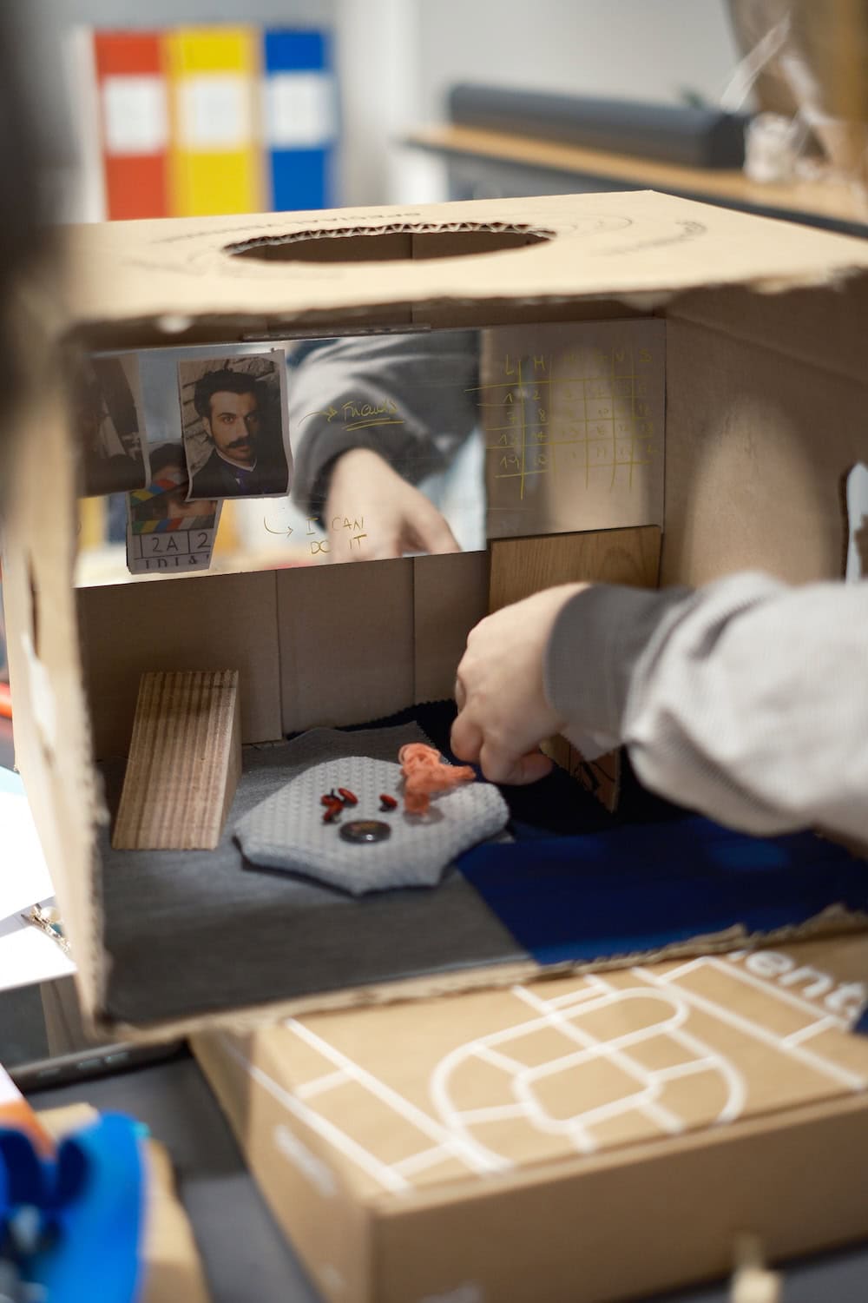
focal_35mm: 53
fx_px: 1917
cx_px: 434
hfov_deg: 25.5
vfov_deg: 37.5
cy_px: 652
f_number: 1.4
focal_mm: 35
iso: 1000
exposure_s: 1/125
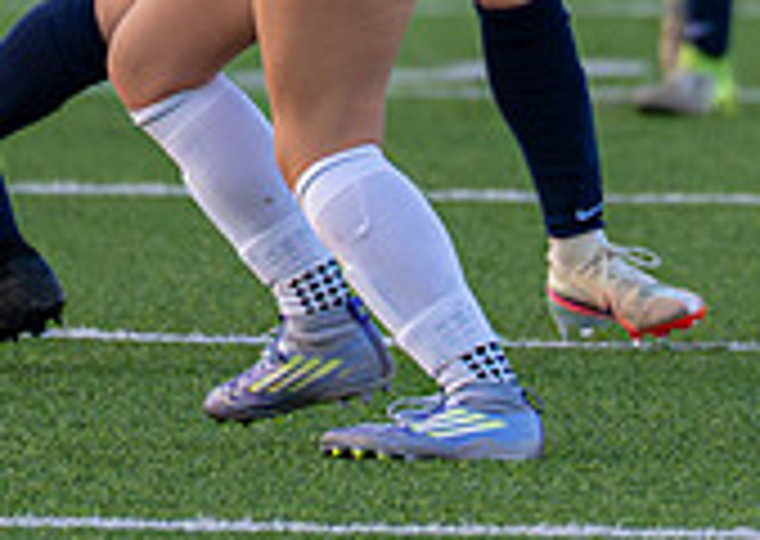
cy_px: -217
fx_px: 29921
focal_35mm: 1389
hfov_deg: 1.5
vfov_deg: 1.0
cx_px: 166
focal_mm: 200
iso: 800
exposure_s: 1/1600
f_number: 2.8
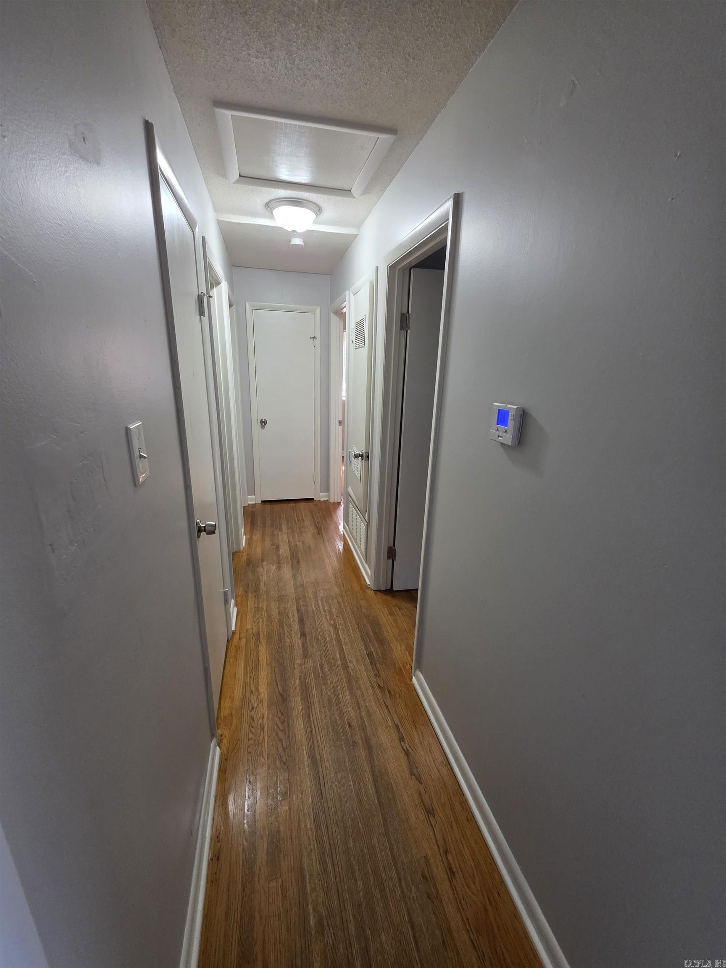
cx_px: 363
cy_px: 484
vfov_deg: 106.2
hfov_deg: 89.9
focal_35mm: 13
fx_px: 364
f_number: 1.9
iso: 320
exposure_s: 1/60
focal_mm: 2.2
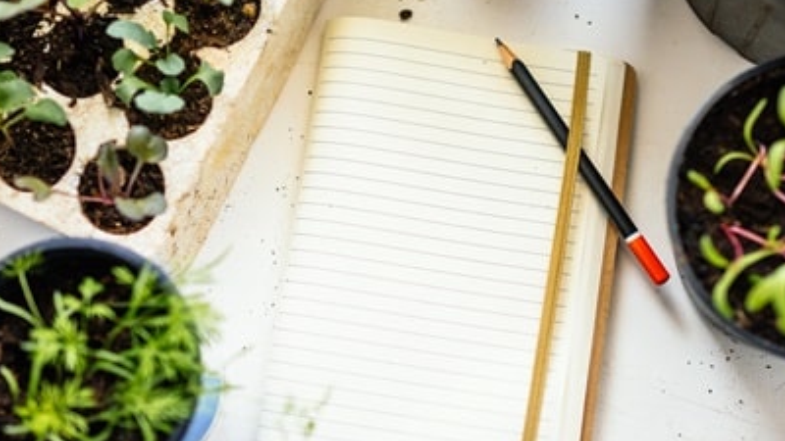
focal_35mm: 55
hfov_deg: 37.8
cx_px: 453
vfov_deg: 21.8
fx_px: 1145
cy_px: 176
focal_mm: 35
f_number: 2
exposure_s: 1/200
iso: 100
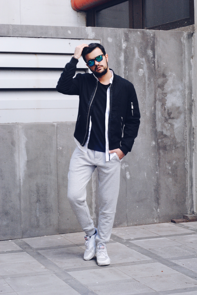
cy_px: 148
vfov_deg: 27.0
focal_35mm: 75
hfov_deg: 18.2
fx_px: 614
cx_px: 98
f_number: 16
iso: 800
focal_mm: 50
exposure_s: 1/25
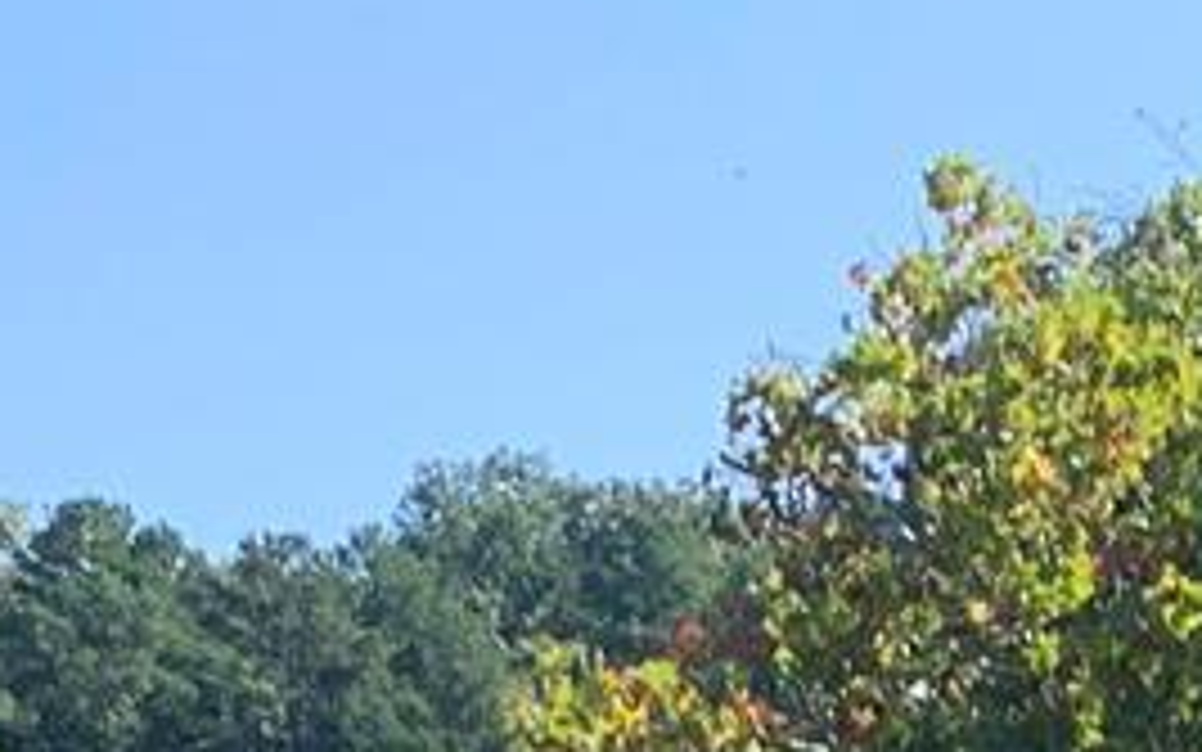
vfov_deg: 7.1
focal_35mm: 165
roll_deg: -1.1
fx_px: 5406
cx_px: 963
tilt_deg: -1.9
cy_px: 2270
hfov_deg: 12.6
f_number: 1.8
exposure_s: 1/664
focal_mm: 4.25
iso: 25
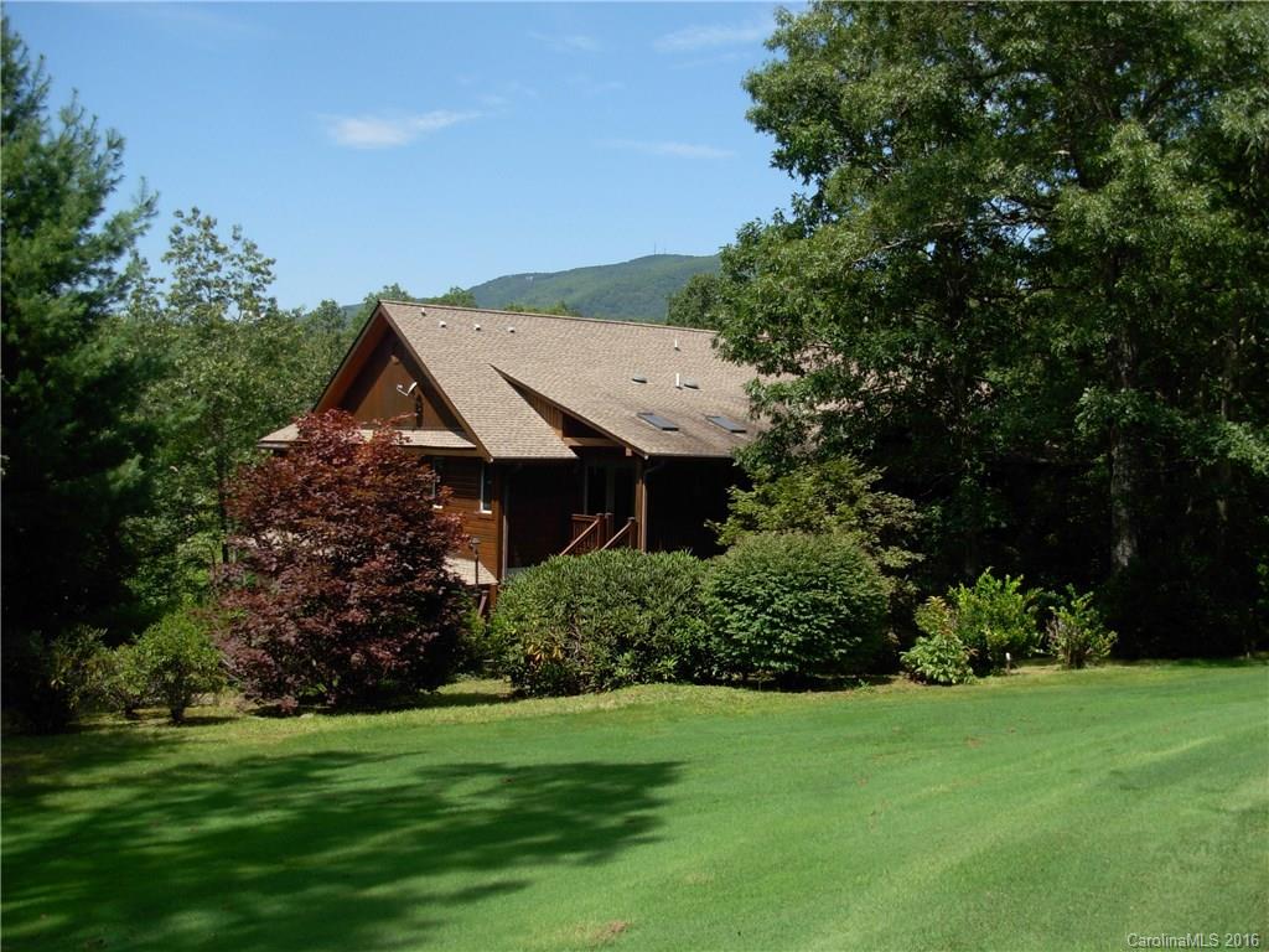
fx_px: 1393
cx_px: 634
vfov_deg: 37.7
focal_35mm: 38
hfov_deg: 49.0
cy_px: 476
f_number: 2.9
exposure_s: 1/767
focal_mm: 6.3
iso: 79
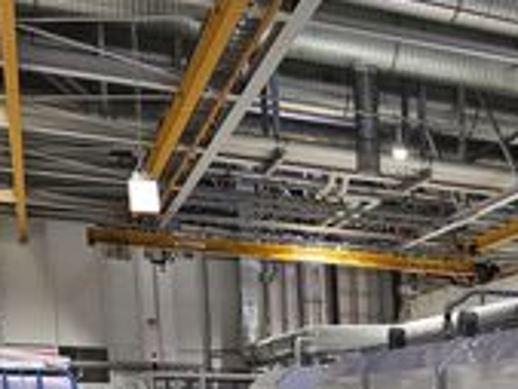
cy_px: 568
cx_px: 653
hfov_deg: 25.1
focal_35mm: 68
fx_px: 1018
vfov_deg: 19.2
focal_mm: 5.4
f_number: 1.8
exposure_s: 1/100
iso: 400
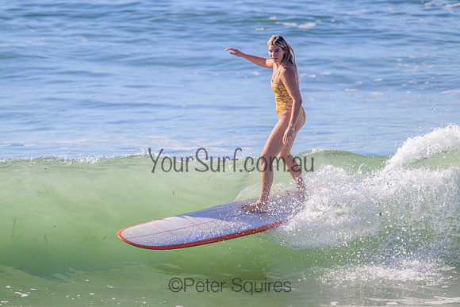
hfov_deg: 2.6
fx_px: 10224
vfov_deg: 1.7
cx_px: 230
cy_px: 154
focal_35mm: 800
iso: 900
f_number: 11
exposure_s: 1/2000
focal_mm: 800
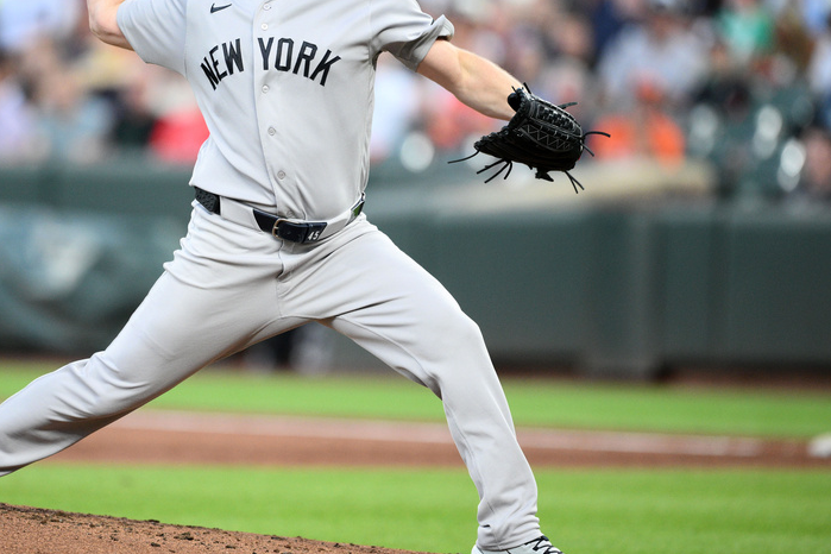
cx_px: 278
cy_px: 193
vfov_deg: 2.3
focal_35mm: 586
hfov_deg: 3.5
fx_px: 13526
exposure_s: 1/2500
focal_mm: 400
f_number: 2.8
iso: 2500
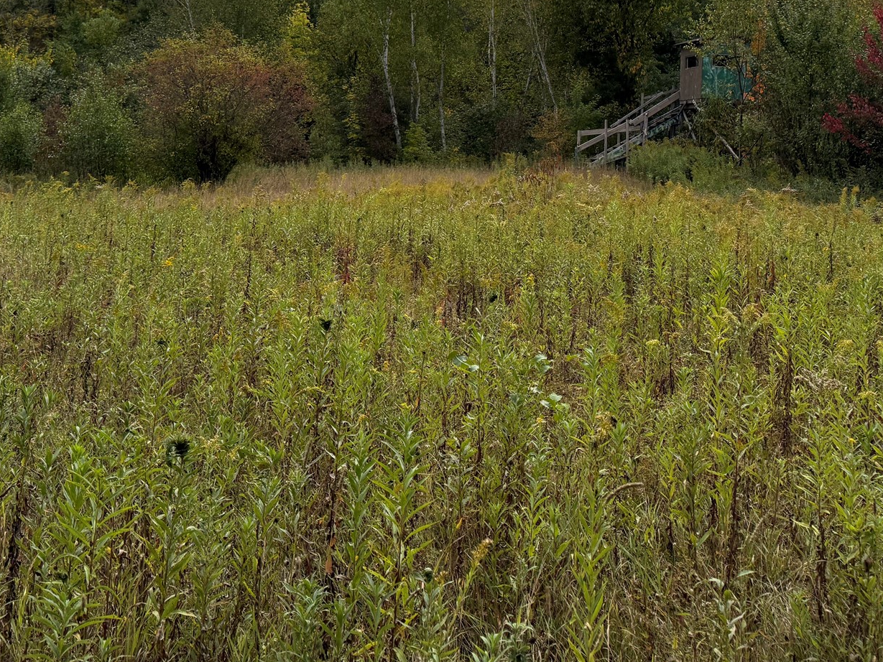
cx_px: 427
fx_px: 1020
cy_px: 133
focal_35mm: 40
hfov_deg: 46.8
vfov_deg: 34.8
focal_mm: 6.76
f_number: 1.78
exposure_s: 1/7353
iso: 125
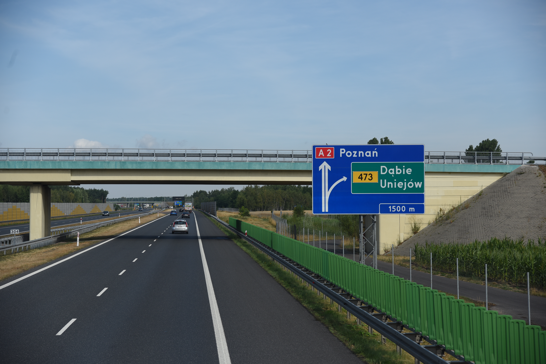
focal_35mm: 78
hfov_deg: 26.0
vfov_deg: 17.5
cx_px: 273
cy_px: 182
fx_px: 1183
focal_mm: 78
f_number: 5
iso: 250
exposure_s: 1/1000
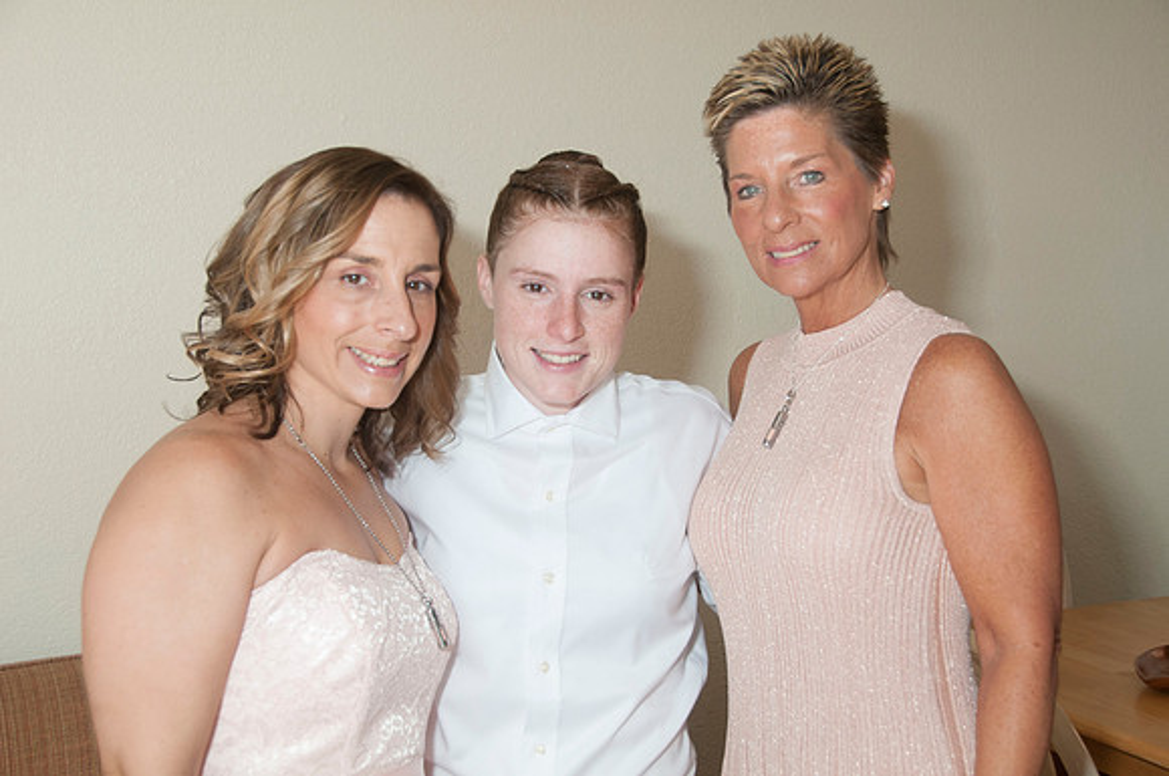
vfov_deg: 25.7
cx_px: 584
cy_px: 388
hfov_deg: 37.9
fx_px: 1702
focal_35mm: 52
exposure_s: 1/250
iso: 400
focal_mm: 35
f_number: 5.6
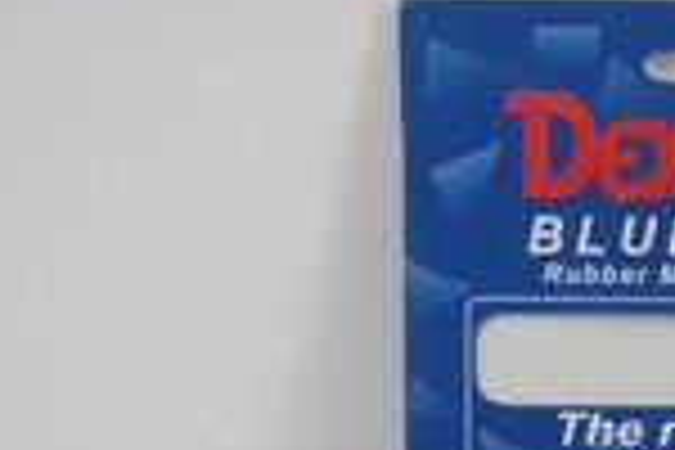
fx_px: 2644
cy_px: 544
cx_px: 738
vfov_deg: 9.6
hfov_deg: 14.2
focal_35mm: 141
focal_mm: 9.13
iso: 160
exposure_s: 1/40
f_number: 4
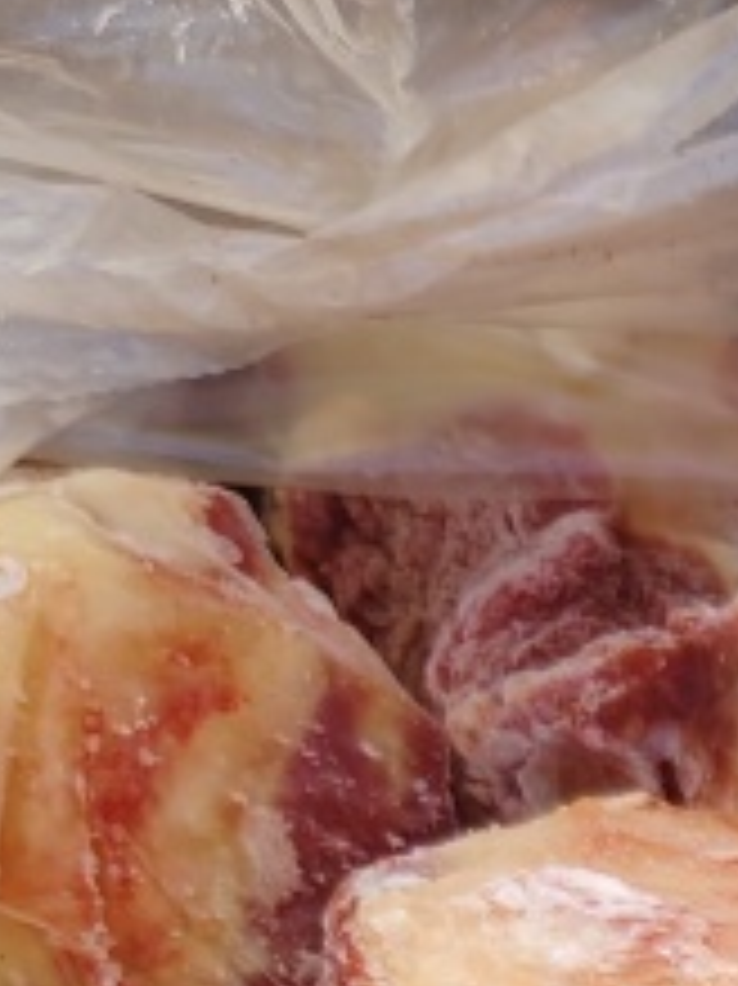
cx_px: 1629
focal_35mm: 112
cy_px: 1952
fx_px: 3187
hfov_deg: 11.5
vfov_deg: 14.6
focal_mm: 5.56
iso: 50
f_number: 1.88
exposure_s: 1/367
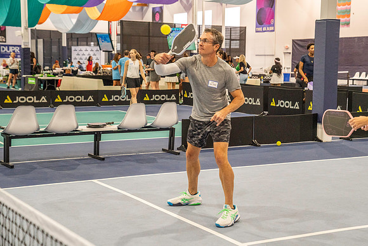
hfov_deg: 31.7
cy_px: 114
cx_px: 198
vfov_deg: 21.5
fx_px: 648
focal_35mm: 63
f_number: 4
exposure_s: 1/640
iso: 5000
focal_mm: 59
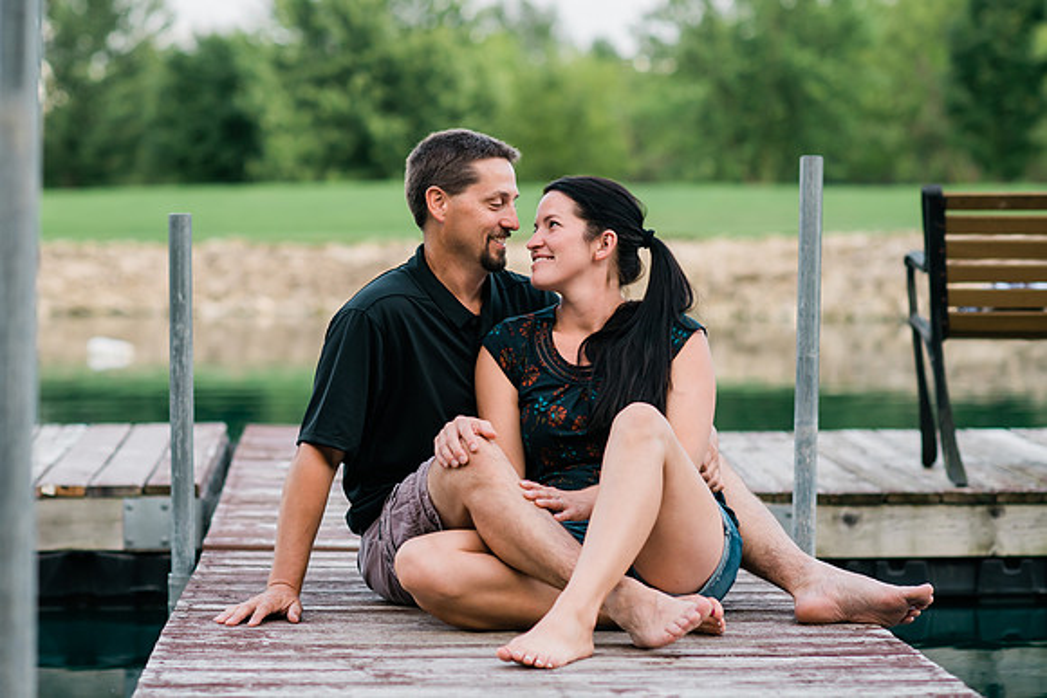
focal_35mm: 99
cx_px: 477
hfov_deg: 20.6
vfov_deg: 13.8
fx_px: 2884
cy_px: 327
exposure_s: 1/400
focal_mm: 85
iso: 100
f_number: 2.8
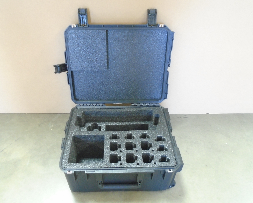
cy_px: 105
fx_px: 210
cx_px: 119
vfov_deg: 51.5
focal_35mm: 28
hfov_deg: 62.2
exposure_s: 1/10
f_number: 3.2
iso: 400
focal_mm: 4.6
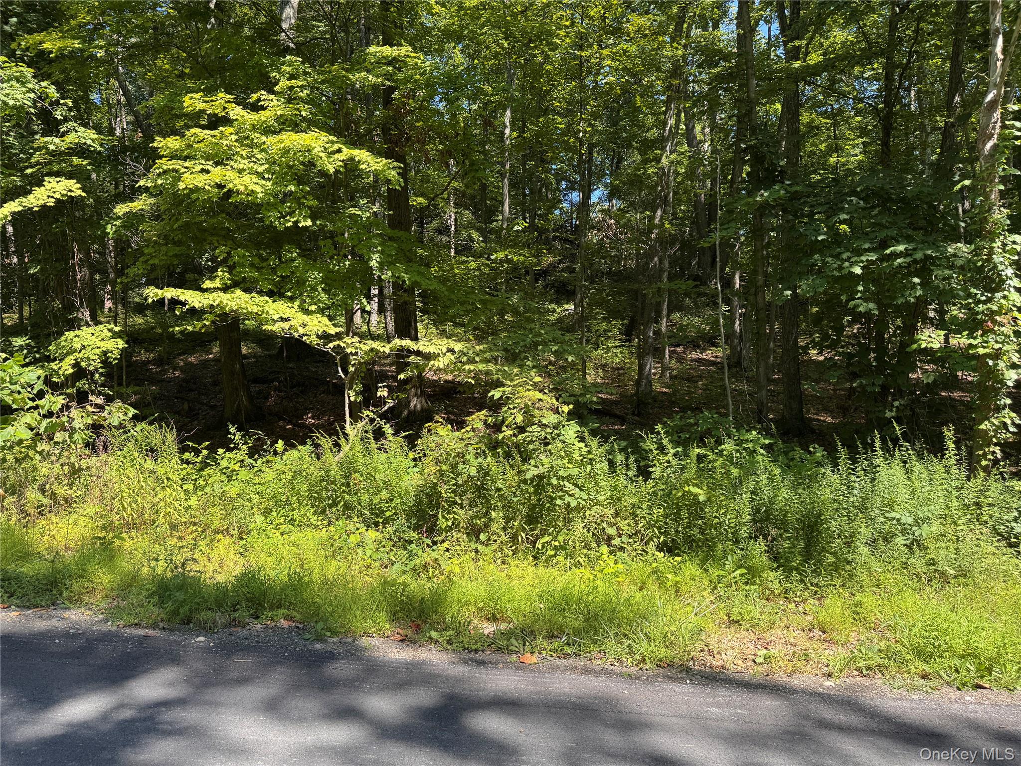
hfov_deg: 71.6
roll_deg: +0.9
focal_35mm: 24
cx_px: 510
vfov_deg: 56.8
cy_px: 383
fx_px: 708
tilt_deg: +3.4
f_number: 1.78
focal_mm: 6.76
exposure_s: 1/888
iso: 80
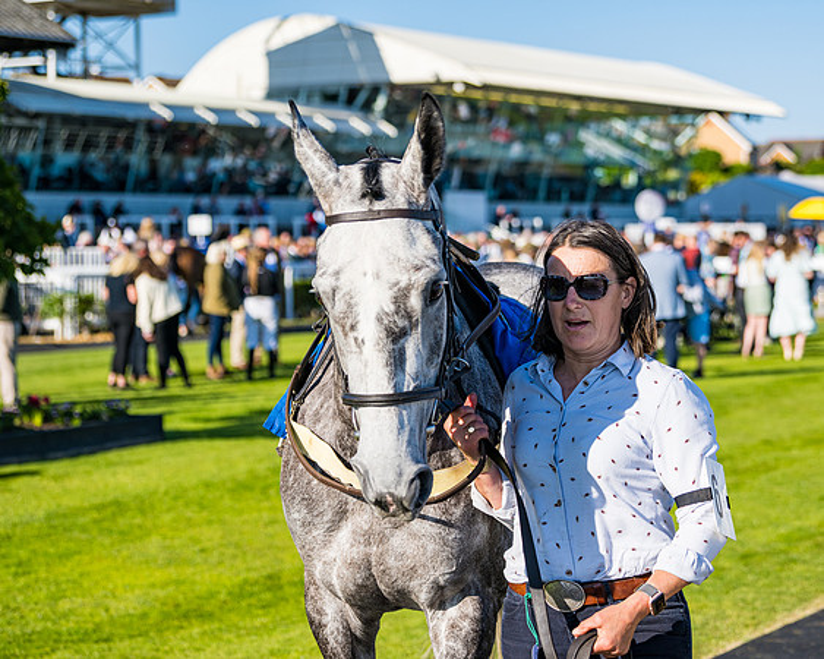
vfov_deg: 17.4
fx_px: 2153
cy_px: 360
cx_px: 512
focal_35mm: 88
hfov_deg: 21.6
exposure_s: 1/2000
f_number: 4
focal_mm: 70
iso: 200
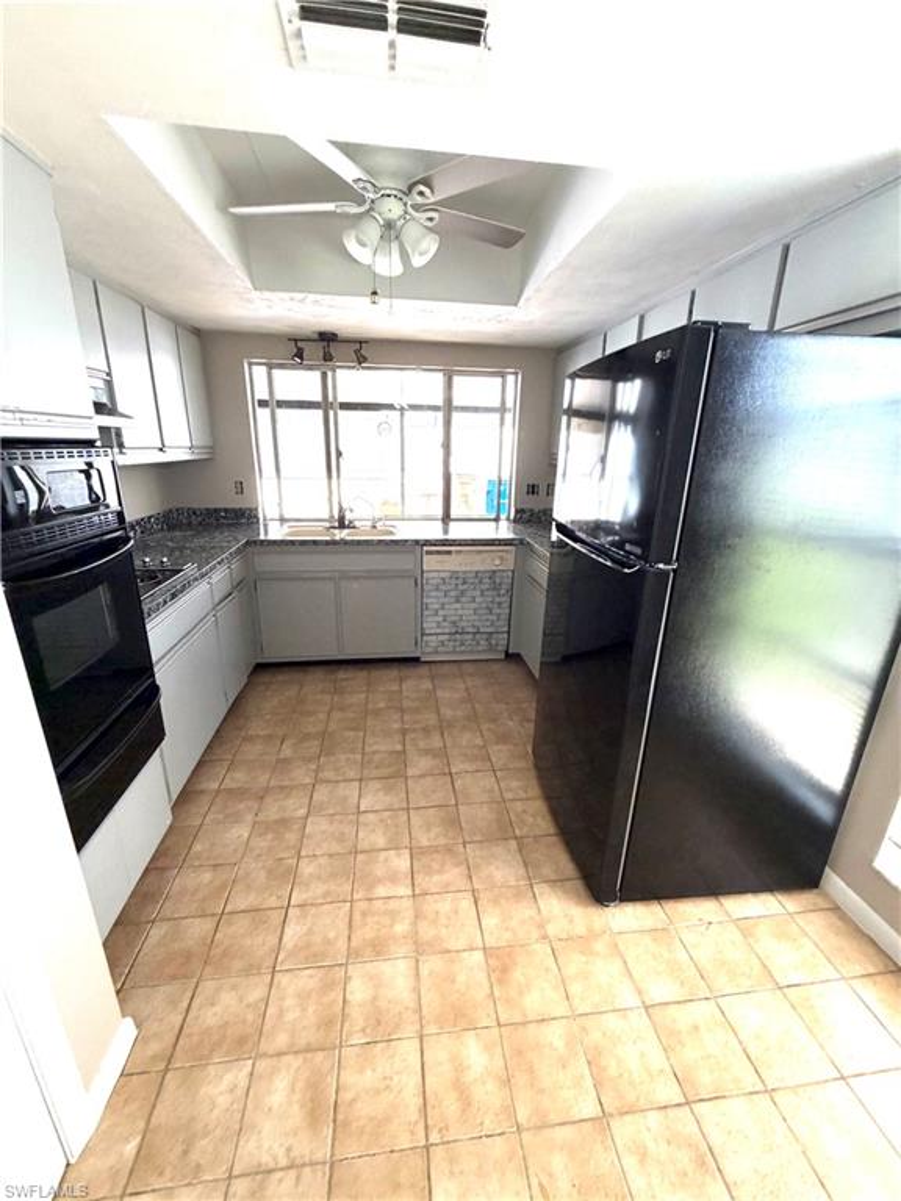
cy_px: 600
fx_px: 486
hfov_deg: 85.7
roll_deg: -3.0
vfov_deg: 102.1
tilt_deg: -19.6
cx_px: 450
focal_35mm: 14
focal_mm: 2.22
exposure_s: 1/121
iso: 320
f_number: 2.2
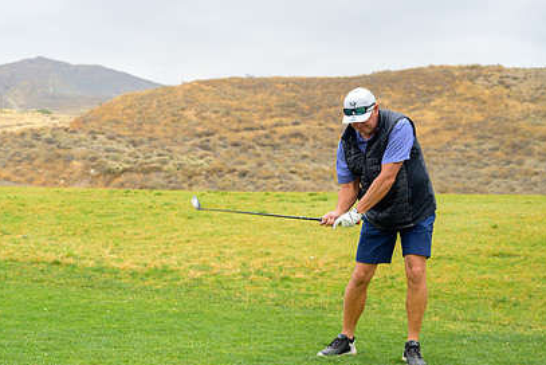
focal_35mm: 84
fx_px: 1275
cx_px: 169
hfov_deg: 24.0
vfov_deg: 16.3
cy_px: 205
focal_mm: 59
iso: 800
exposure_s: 1/2500
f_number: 4
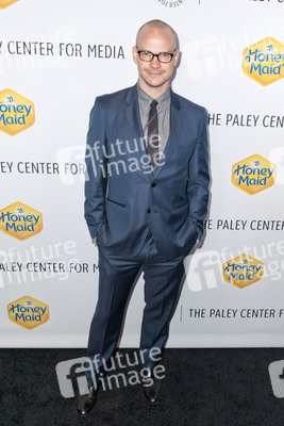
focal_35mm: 31
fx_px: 366
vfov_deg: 60.3
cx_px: 142
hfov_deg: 42.4
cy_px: 213
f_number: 4.5
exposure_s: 1/400
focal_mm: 31
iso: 500
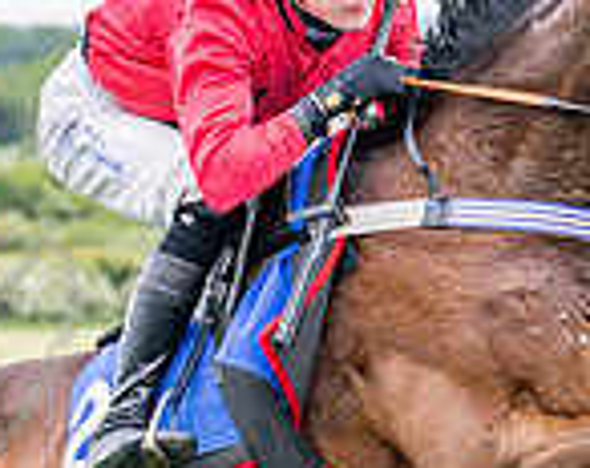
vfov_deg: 3.4
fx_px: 7819
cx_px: 110
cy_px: 259
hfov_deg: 4.3
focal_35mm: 449
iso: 400
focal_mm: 70
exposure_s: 1/1600
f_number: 4
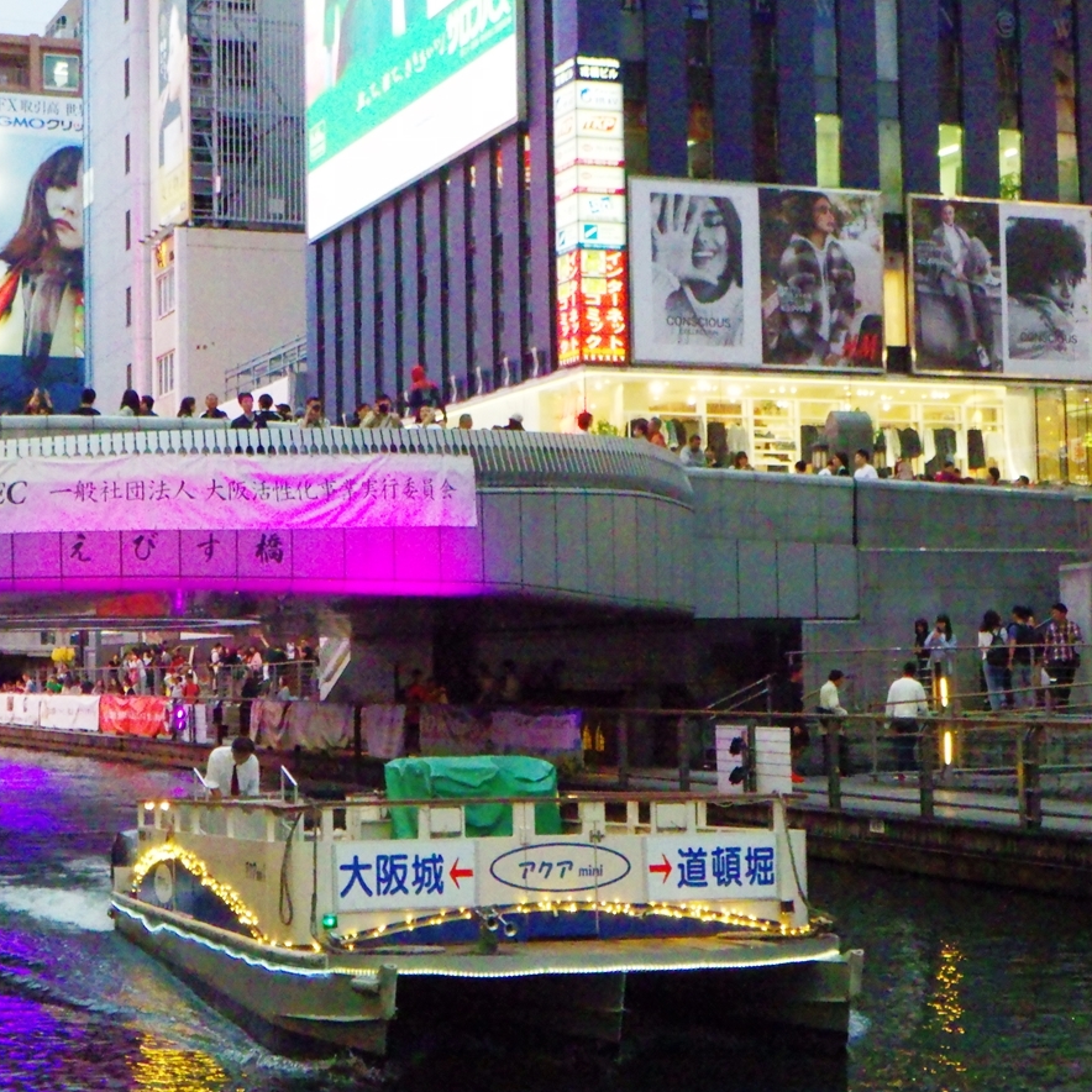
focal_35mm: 60
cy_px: 546
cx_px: 362
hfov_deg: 28.4
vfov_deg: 28.6
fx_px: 2141
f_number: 4.6
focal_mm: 11.1
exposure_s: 1/80
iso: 1000
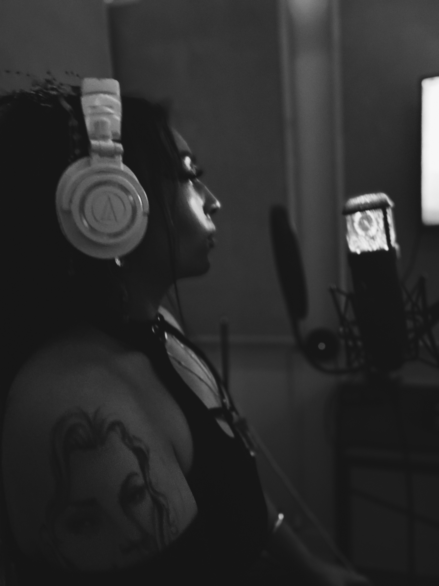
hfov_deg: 53.1
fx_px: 440
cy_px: 293
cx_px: 220
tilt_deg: -4.8
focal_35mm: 26
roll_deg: +2.3
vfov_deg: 67.3
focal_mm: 4.25
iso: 1250
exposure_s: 1/14
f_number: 1.8
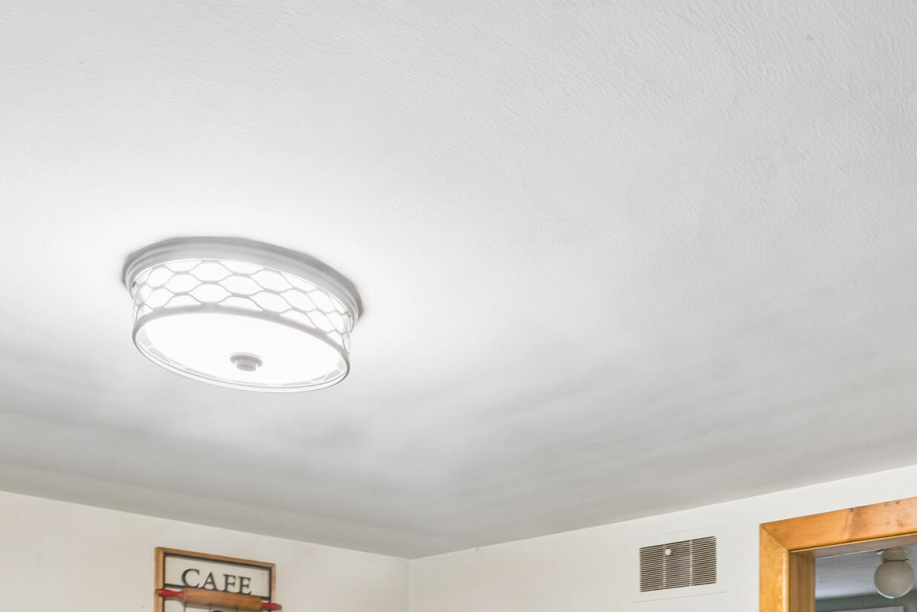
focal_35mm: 34
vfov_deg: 33.4
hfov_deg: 55.2
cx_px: 567
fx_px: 866
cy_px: 691
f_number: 14
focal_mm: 14
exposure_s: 1/1.25
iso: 400
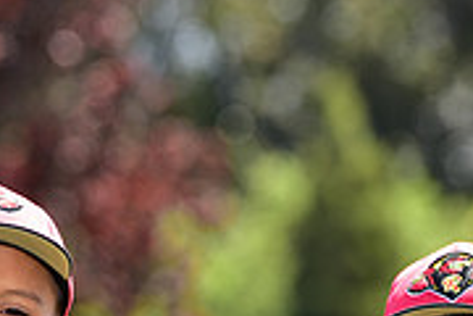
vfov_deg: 2.5
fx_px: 7200
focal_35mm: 548
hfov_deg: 3.8
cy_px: 467
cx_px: 252
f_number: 4.5
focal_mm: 170
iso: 80
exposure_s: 1/200
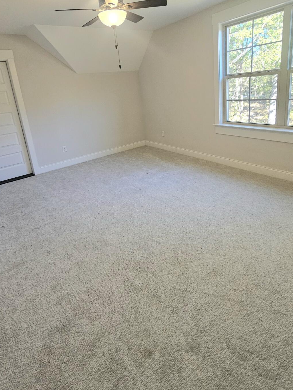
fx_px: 214
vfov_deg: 83.3
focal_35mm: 19
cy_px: 150
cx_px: 142
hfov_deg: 68.7
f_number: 2.2
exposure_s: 1/60.2
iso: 100
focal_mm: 2.2
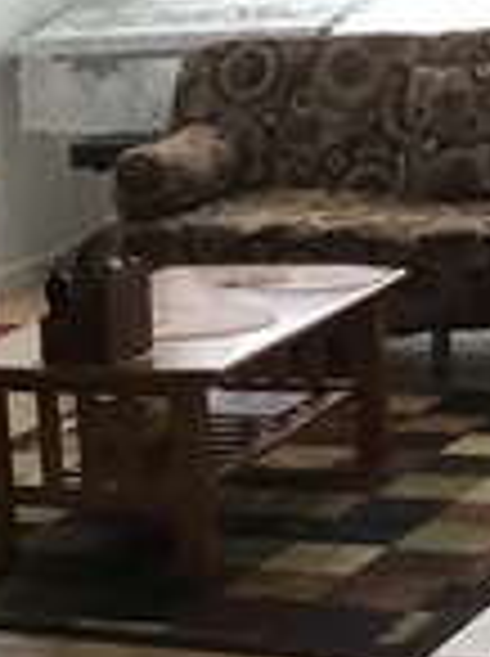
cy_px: 349
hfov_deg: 10.3
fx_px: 2688
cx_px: -90
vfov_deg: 13.9
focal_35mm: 142
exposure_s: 1/30
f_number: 2.4
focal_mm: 3.3
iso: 80
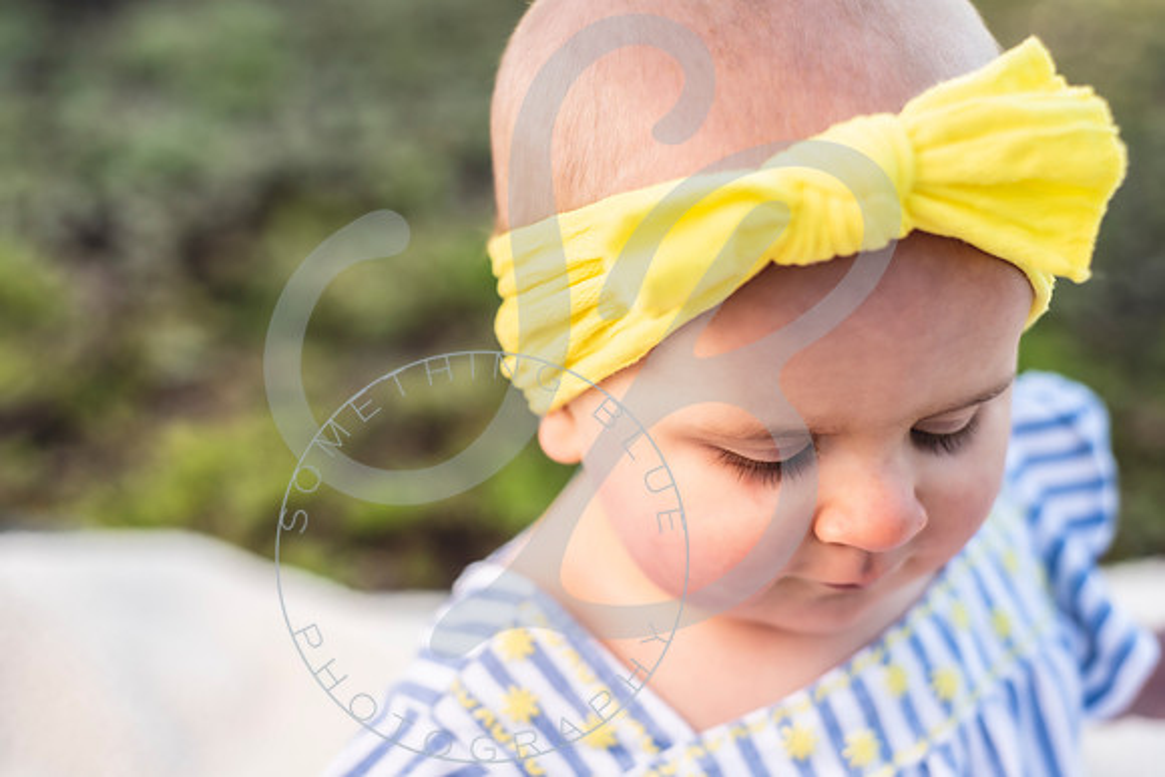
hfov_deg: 39.6
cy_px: 388
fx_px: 1618
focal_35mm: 50
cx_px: 582
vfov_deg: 27.0
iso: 100
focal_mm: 50
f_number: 2.8
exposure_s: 1/320
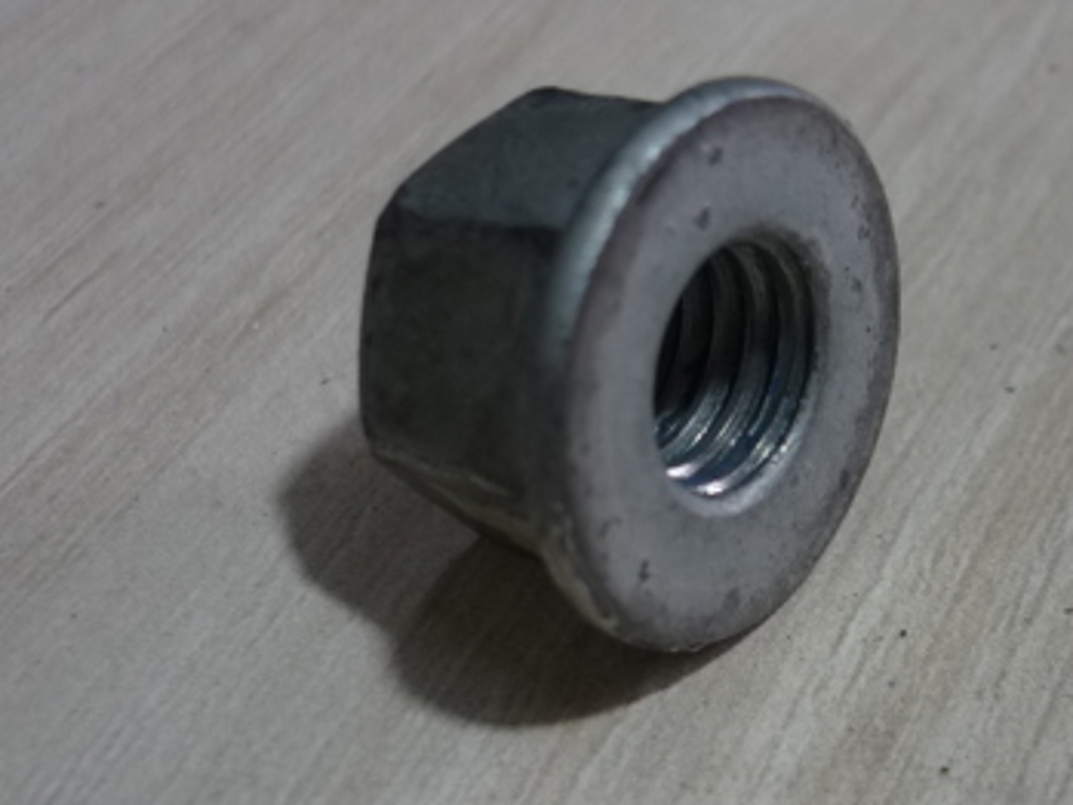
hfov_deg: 29.1
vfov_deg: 22.2
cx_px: 756
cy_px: 476
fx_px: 2047
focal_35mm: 66
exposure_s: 1/30
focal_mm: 5.5
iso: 125
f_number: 2.8
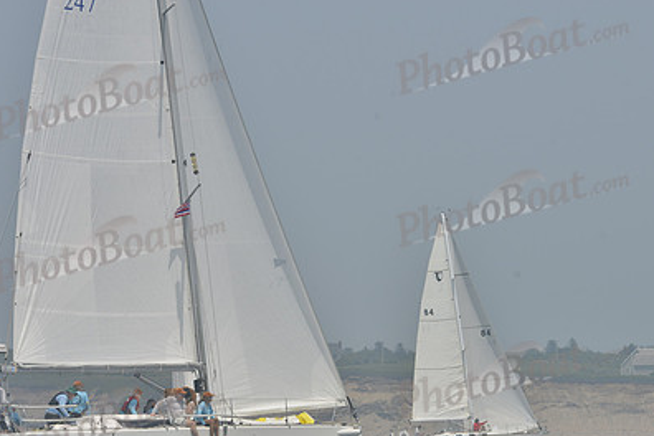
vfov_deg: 4.7
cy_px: 313
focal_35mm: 293
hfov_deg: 7.0
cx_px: 312
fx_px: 5322
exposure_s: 1/1000
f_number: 10
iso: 280
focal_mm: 200
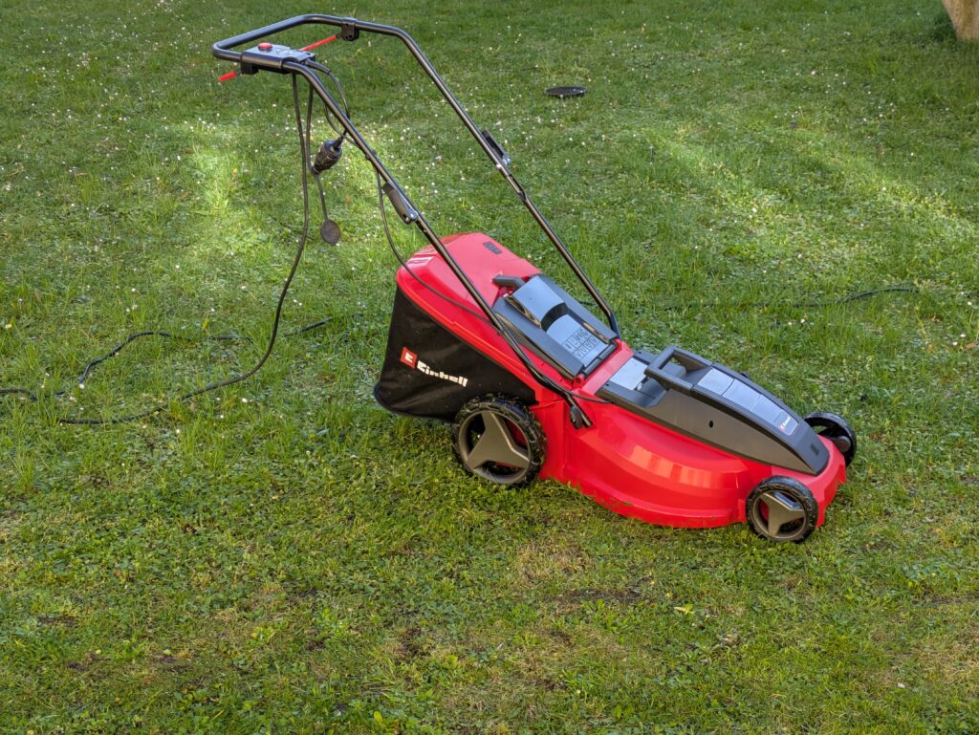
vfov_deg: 28.6
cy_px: 368
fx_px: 1443
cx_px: 490
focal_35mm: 51
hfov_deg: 37.5
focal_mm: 5.43
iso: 43
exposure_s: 1/385
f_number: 1.89
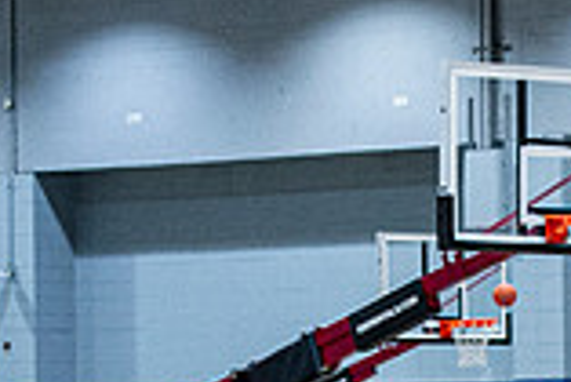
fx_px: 6049
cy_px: 653
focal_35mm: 381
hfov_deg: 5.4
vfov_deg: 3.6
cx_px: 339
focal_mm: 70
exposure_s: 1/400
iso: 2000
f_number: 2.8
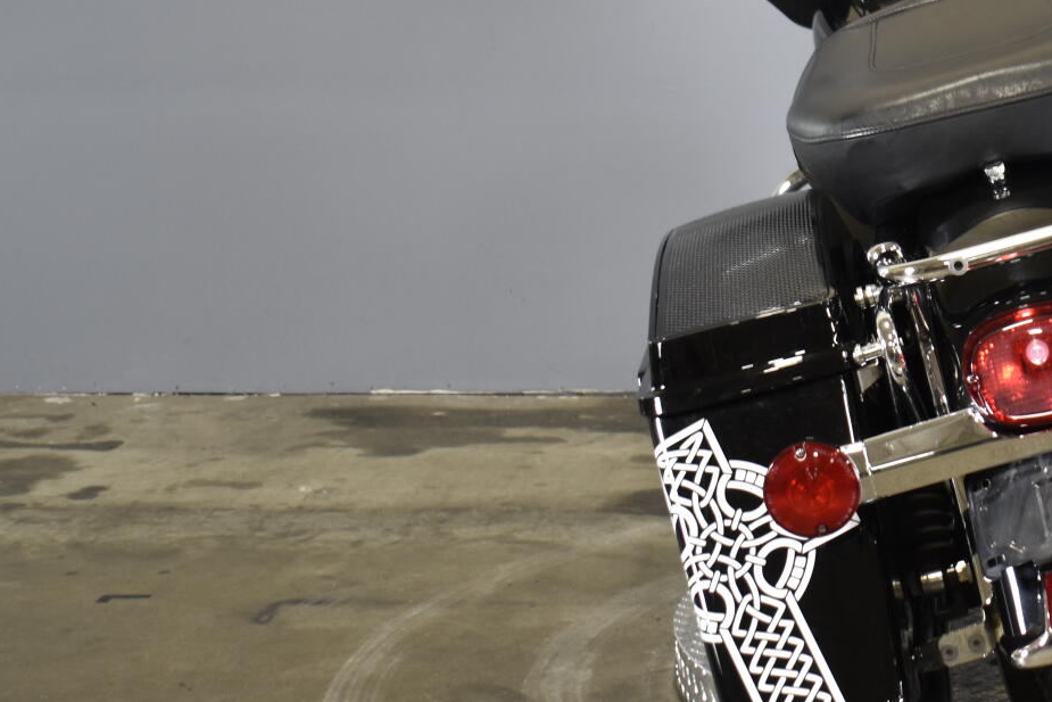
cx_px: 1022
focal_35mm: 81
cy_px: 219
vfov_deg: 16.8
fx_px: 2370
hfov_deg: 24.1
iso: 400
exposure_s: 1/25
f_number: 4
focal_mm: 25
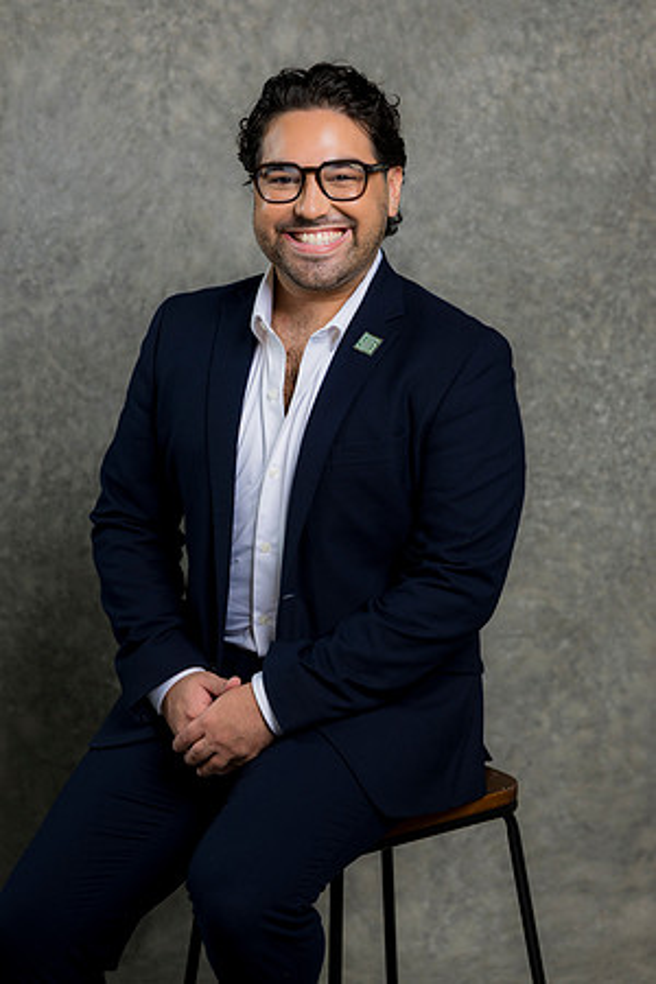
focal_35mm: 85
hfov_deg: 16.1
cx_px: 328
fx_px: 2323
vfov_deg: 23.9
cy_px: 492
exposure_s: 1/200
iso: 125
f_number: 5
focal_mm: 85
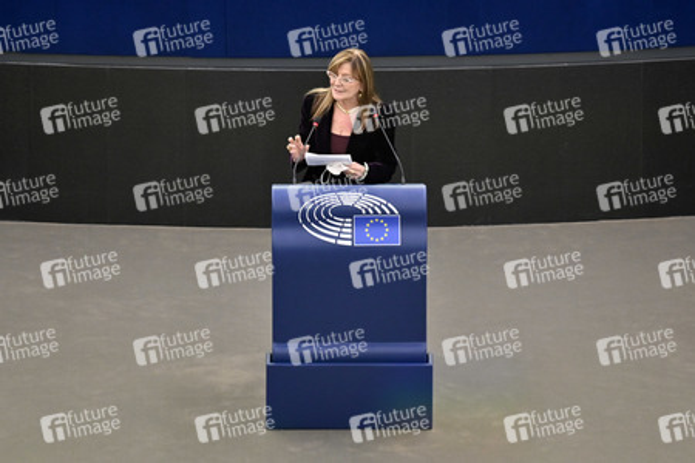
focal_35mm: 200
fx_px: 3861
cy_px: 232
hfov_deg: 10.3
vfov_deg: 6.9
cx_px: 348
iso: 1000
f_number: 2.8
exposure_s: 1/250
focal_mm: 200
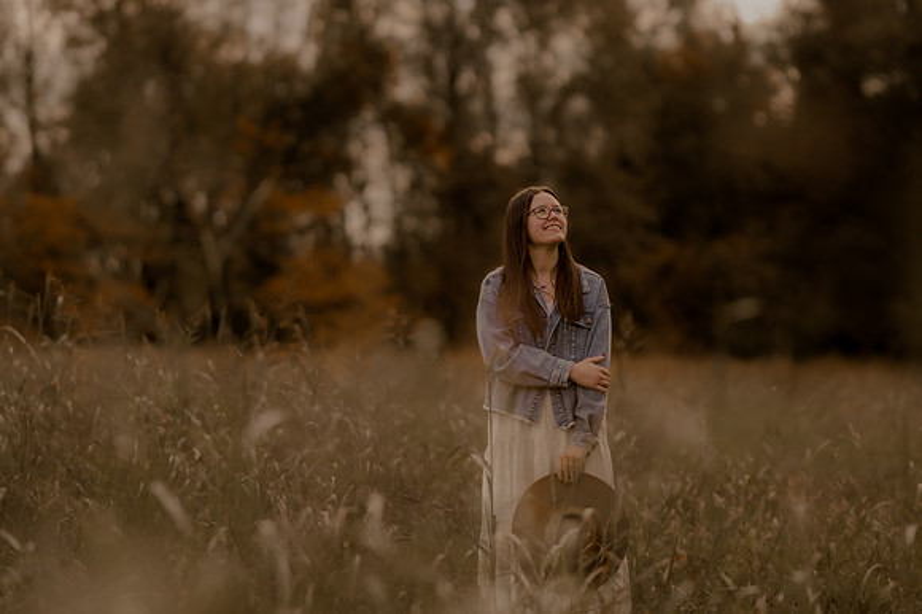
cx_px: 461
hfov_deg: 16.1
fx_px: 3251
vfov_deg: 10.8
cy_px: 307
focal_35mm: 127
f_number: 1.4
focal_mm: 85
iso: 200
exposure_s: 1/3200
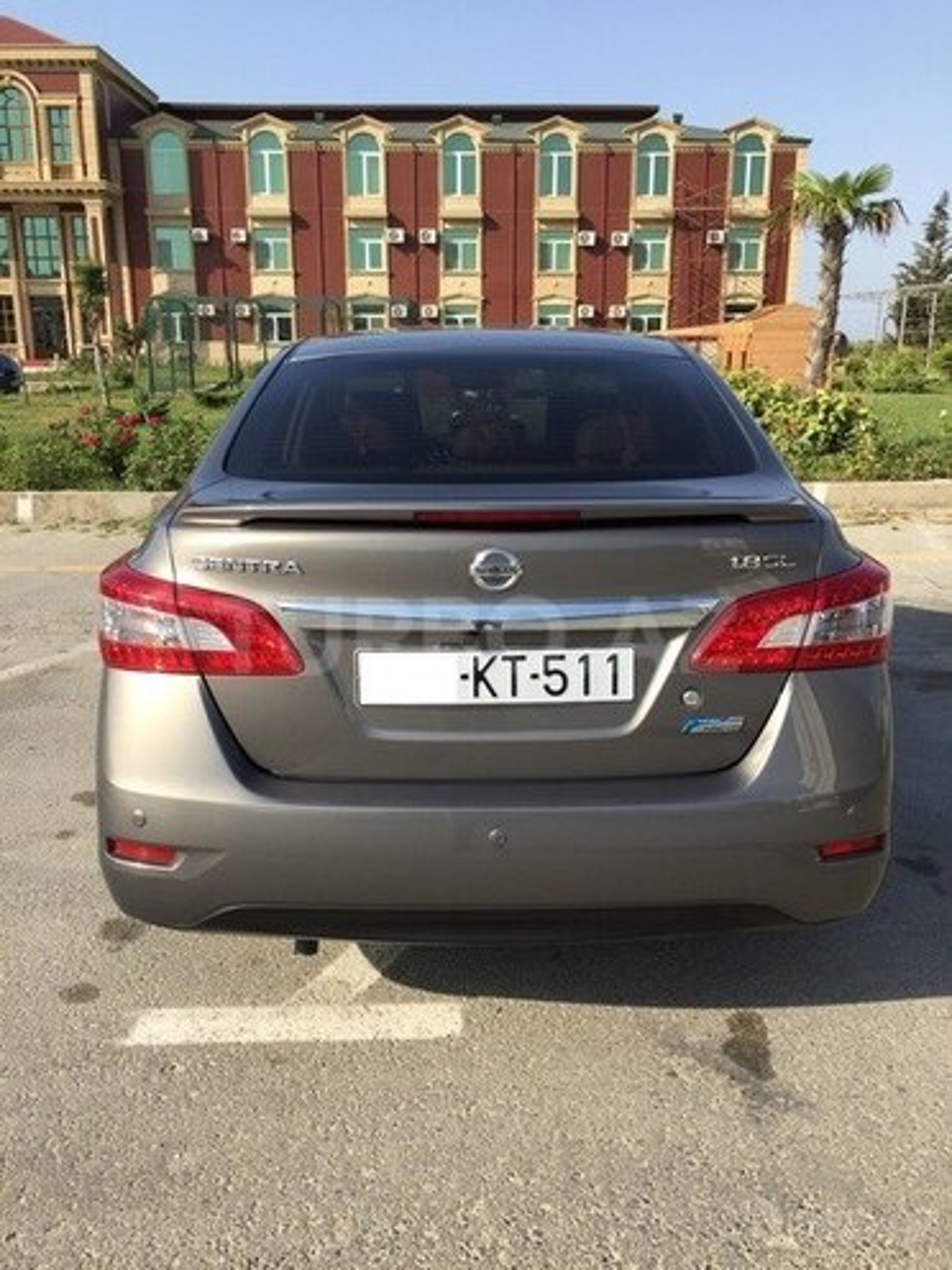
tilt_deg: -15.1
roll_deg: -0.1
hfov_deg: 48.2
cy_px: 635
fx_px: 1063
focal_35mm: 29
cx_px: 476
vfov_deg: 61.7
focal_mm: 4.15
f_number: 2.2
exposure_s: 1/1319
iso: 32
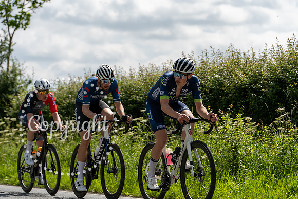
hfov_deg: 15.9
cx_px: 149
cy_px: 100
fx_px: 1068
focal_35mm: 129
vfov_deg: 10.6
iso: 100
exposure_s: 1/1000
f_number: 5
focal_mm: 129
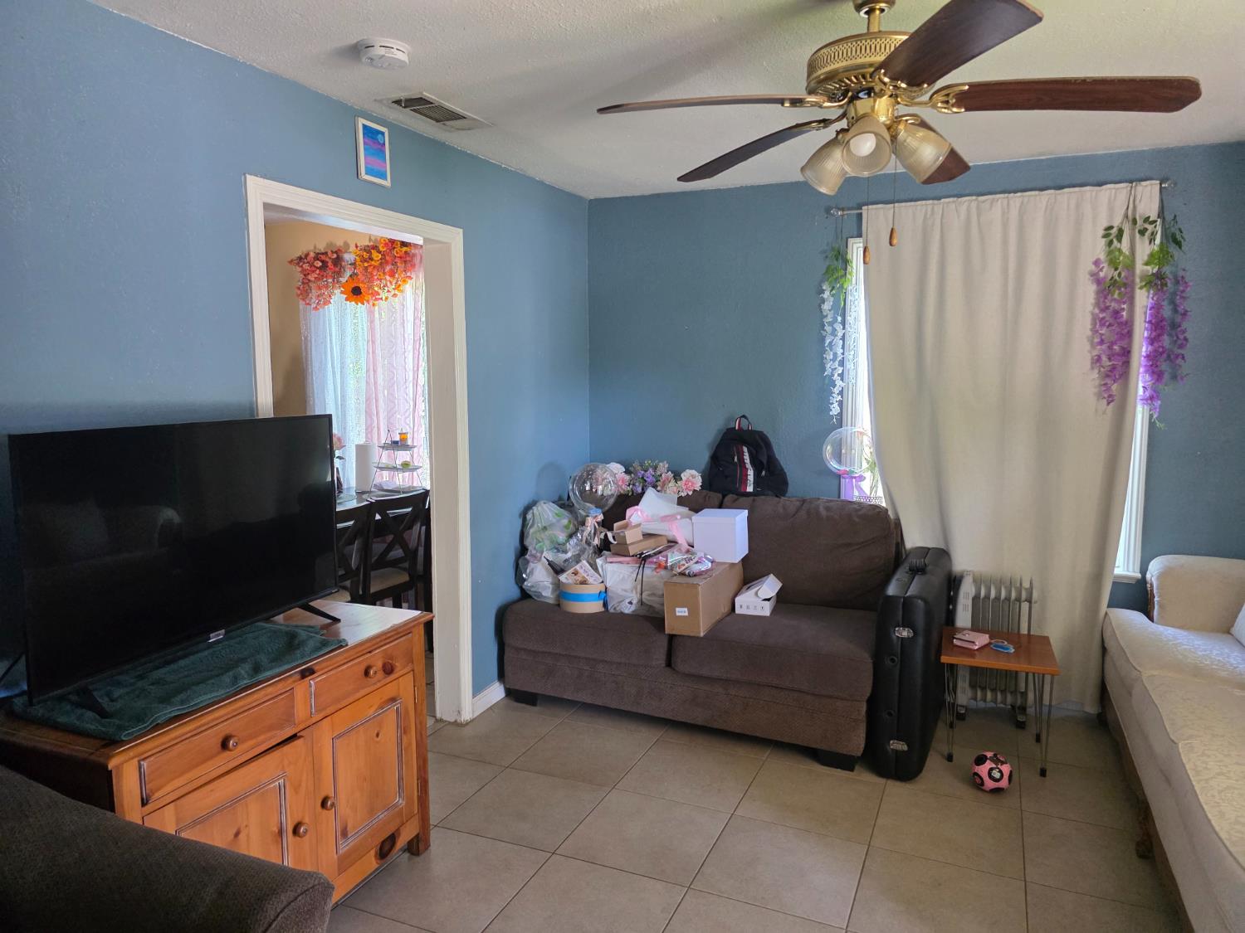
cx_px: 622
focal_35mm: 23
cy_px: 466
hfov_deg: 73.9
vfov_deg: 58.9
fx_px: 827
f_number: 1.7
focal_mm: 6.3
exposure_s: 1/120
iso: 500
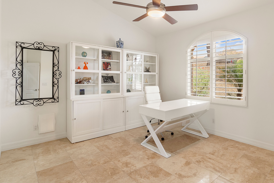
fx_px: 152
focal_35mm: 20
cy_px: 81
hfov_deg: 82.7
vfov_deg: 61.8
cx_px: 168
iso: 400
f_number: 8
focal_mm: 10
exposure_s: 1/50
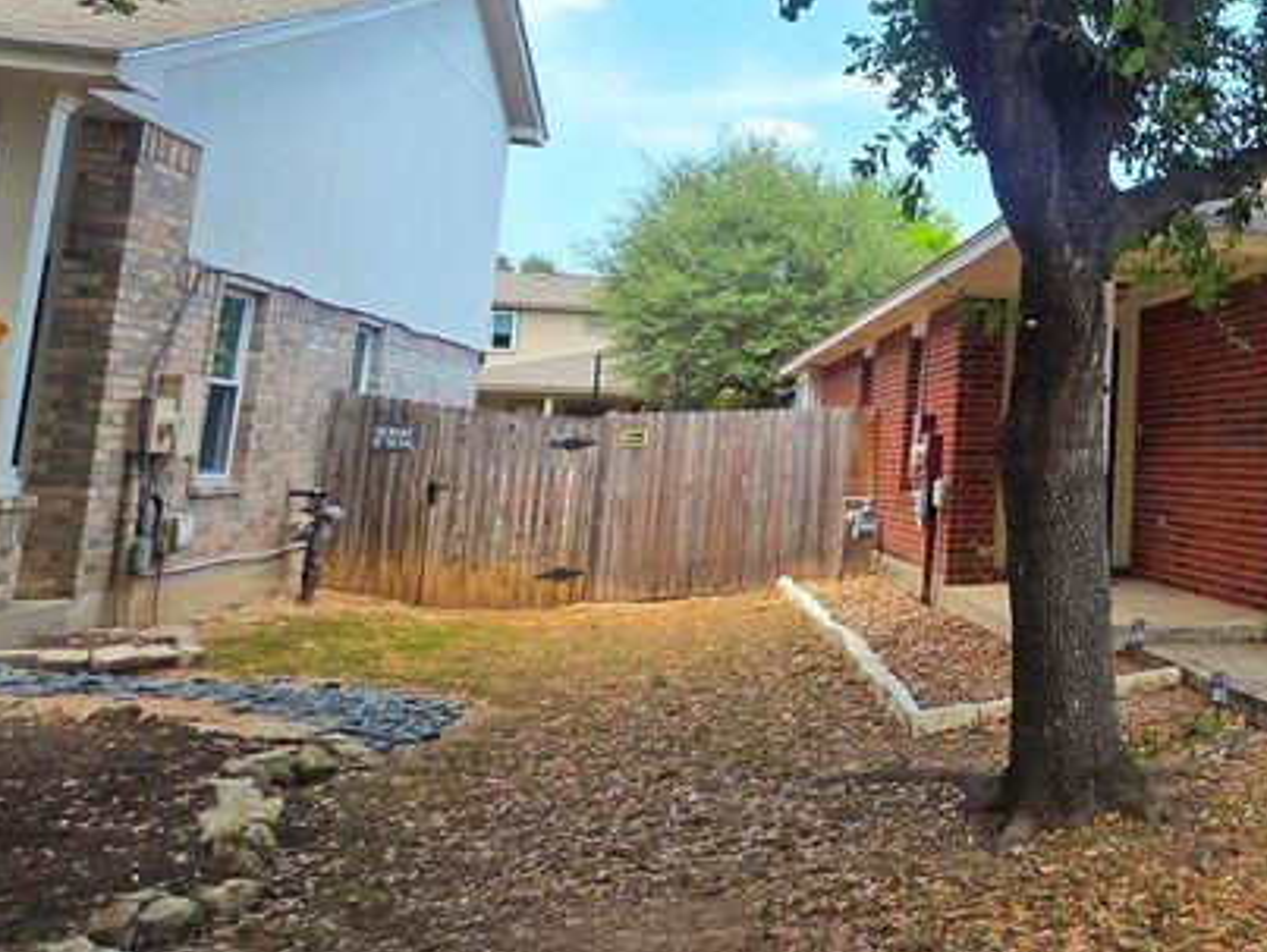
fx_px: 1209
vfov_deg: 42.3
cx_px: 1446
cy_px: 298
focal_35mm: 33
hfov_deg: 41.7
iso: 40
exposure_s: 1/681
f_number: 1.9
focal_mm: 2.2
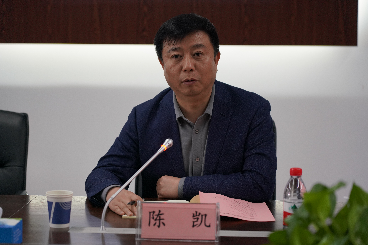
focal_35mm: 105
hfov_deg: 19.5
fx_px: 1073
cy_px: 122
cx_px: 184
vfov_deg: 13.0
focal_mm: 105
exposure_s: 1/160
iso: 2000
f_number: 4
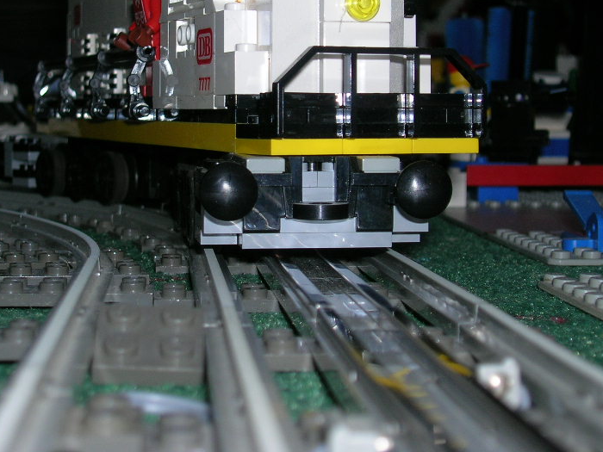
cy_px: 128
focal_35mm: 79
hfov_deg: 24.7
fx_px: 1376
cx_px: 265
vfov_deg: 18.6
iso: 50
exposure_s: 1/60.1
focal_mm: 9
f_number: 3.4
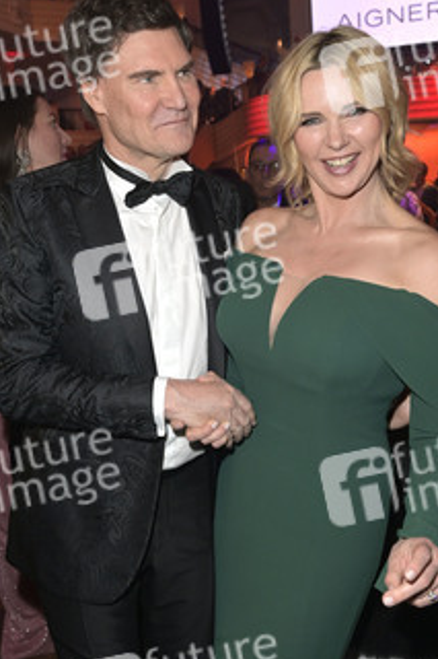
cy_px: 375
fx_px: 731
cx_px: 239
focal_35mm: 40
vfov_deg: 48.3
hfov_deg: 33.3
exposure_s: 1/100
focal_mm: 32
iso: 2000
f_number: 5.6
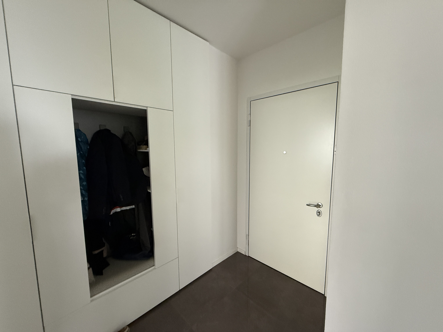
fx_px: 179
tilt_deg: -6.6
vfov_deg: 85.7
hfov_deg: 102.1
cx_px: 222
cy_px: 166
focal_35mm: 14
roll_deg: +0.1
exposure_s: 1/60
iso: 500
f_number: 2.2
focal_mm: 2.22
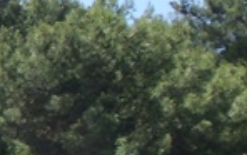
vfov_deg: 4.1
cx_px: -559
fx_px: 2171
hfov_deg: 5.9
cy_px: 207
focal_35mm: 322
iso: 100
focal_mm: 6
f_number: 3.5
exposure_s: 1/500
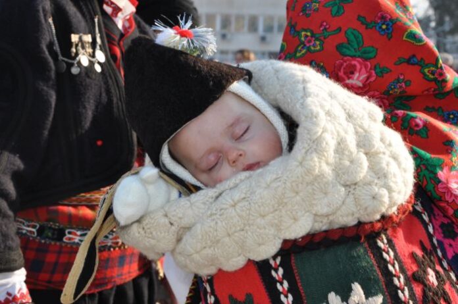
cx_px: 229
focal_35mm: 60
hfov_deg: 33.4
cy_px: 152
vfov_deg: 22.6
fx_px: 762
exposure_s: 1/200
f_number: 9
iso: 200
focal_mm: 40
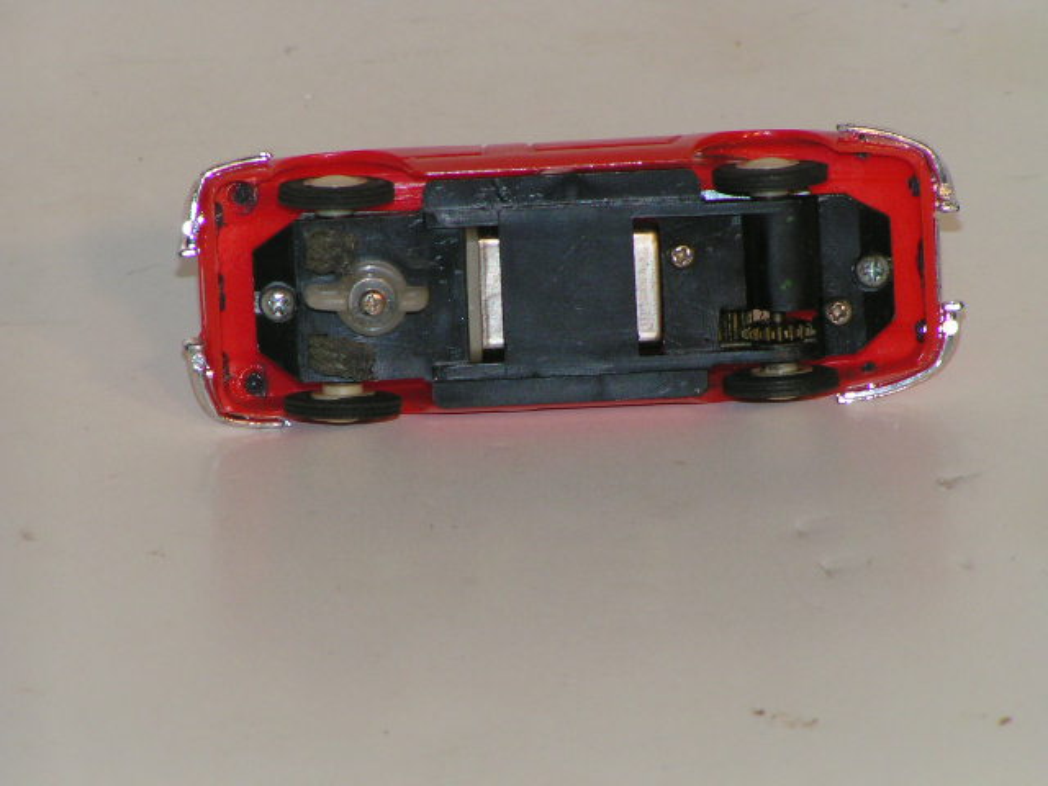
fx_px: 11505
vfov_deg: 3.9
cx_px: 524
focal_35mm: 380
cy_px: 393
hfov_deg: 5.2
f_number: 5.6
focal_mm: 58
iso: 100
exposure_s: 1/400
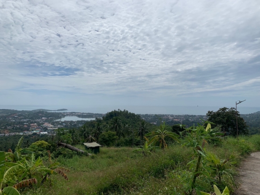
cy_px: 98
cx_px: 130
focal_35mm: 26
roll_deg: -0.6
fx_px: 195
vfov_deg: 53.1
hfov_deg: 67.3
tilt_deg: +2.4
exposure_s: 1/9524
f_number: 1.8
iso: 25
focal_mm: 4.25
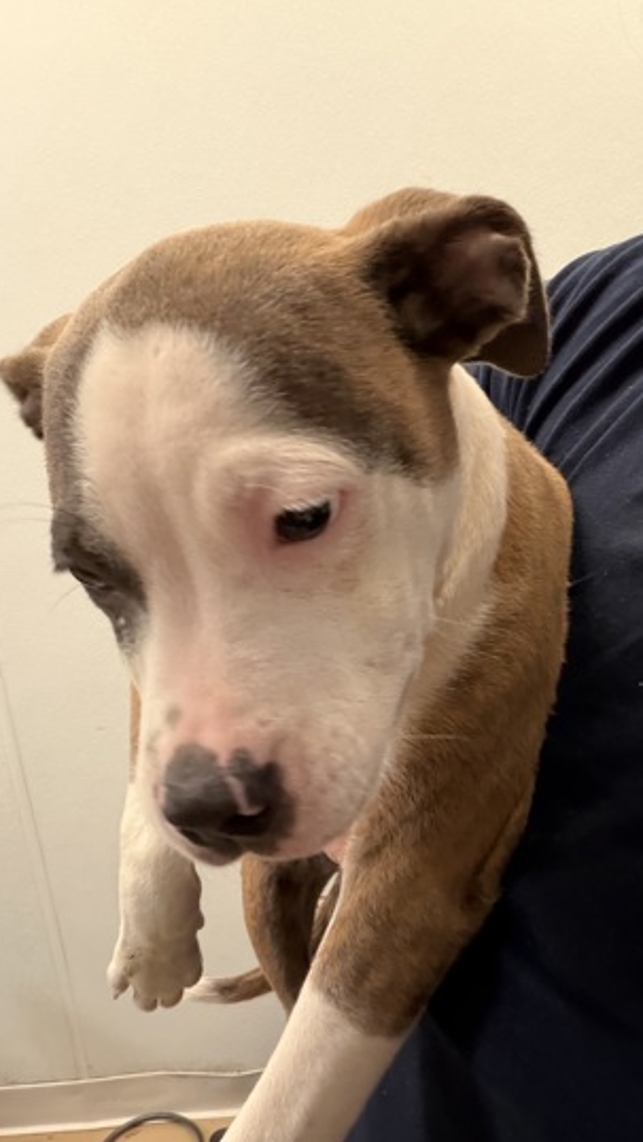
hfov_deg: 34.6
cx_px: 382
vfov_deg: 58.0
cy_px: 592
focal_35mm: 34
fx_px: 1030
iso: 250
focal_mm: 2.71
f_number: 1.9
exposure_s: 1/44
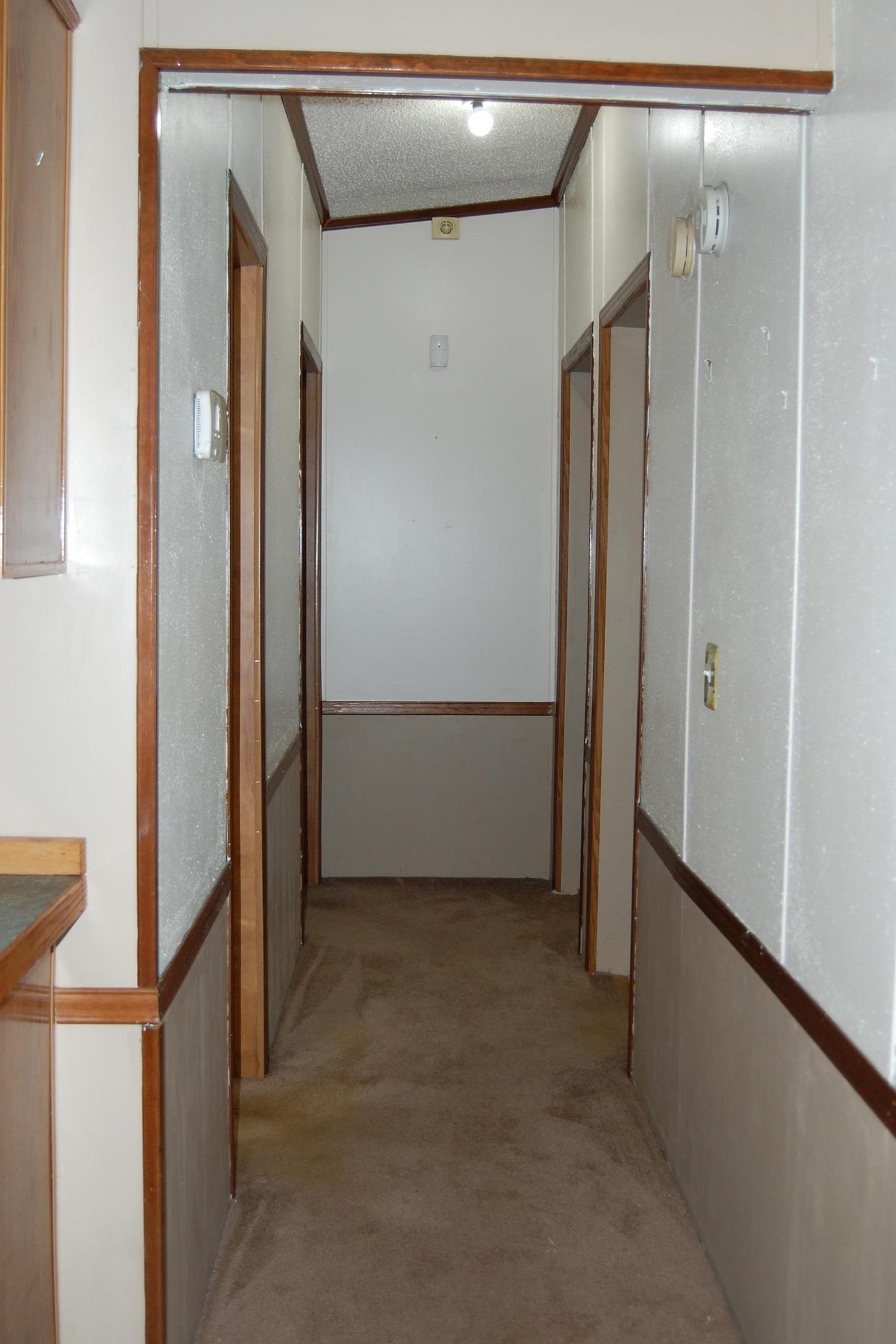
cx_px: 447
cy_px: 666
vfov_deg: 53.8
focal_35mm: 36
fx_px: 1326
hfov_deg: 37.3
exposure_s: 1/60
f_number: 3.8
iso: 400
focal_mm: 23
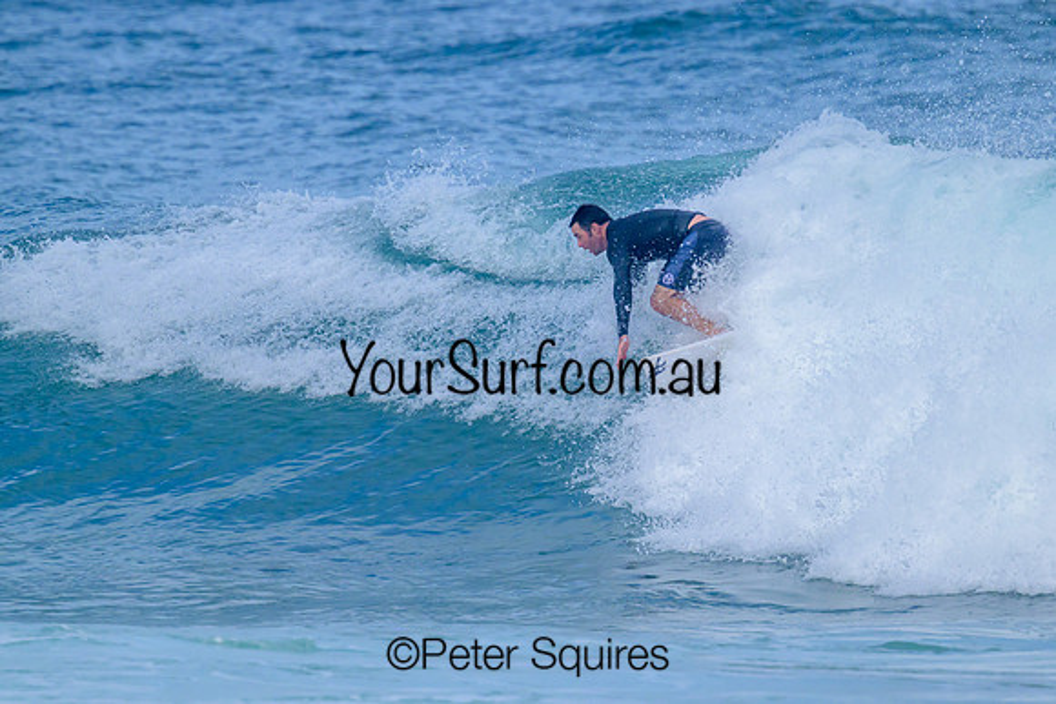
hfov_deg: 2.5
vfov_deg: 1.7
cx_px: 590
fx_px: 23815
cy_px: 333
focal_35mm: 812
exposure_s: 1/1600
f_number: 11
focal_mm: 720
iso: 1000
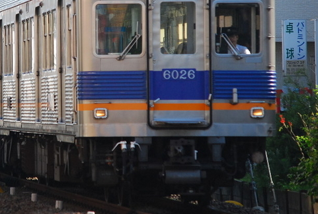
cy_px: 41
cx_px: 55
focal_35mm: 424
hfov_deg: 4.8
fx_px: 3753
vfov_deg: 3.3
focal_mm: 170
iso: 450
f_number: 5
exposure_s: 1/800
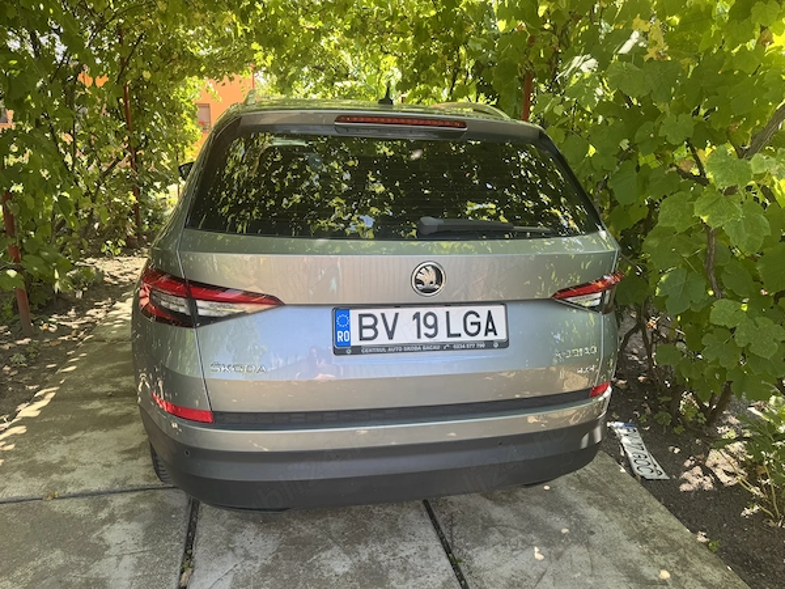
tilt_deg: -15.7
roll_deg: -1.5
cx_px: 392
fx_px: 544
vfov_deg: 56.8
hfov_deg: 71.6
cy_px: 294
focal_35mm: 24
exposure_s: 1/193
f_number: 1.78
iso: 64
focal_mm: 6.76
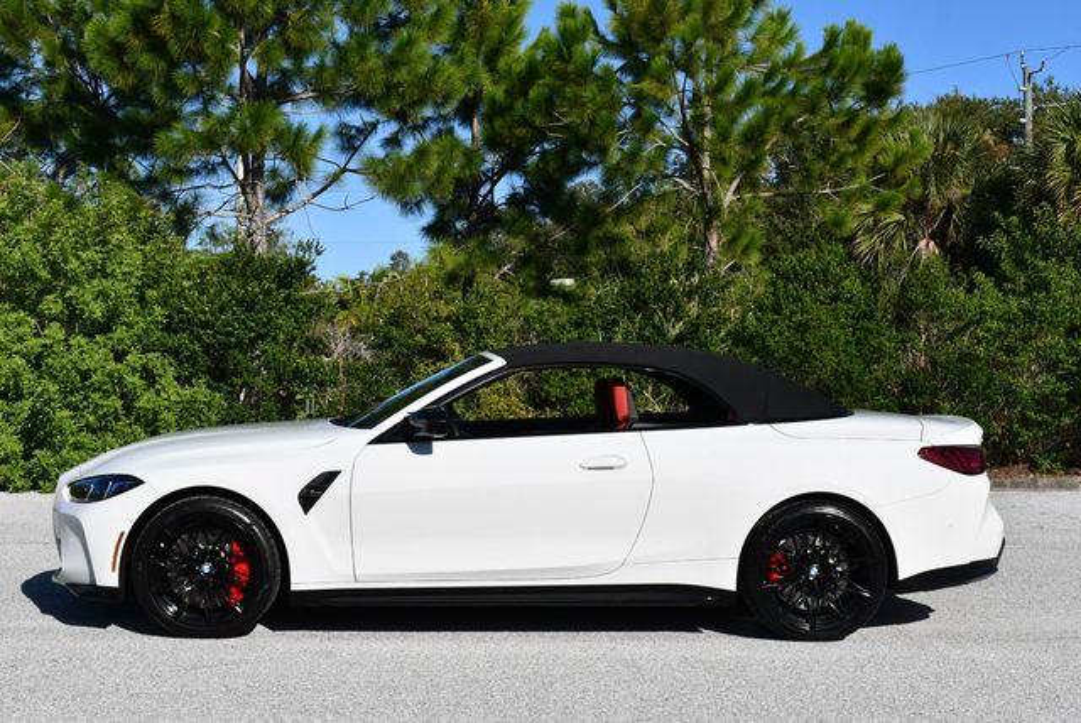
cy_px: 362
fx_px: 1563
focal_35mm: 52
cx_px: 540
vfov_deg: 26.0
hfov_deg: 38.2
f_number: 9
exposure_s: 1/320
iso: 100
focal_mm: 26
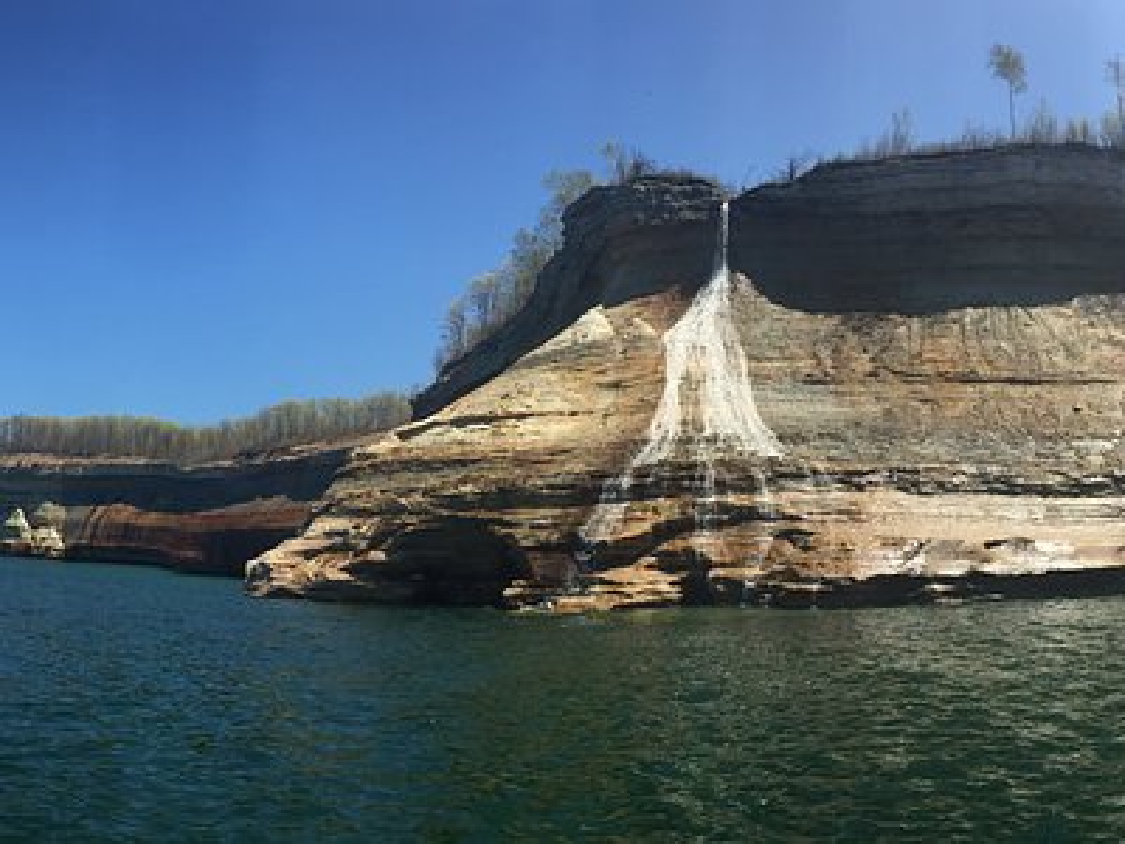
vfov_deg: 48.2
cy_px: 422
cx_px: 562
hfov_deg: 61.7
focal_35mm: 29
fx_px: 942
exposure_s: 1/1883
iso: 32
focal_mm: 4.15
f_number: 2.2
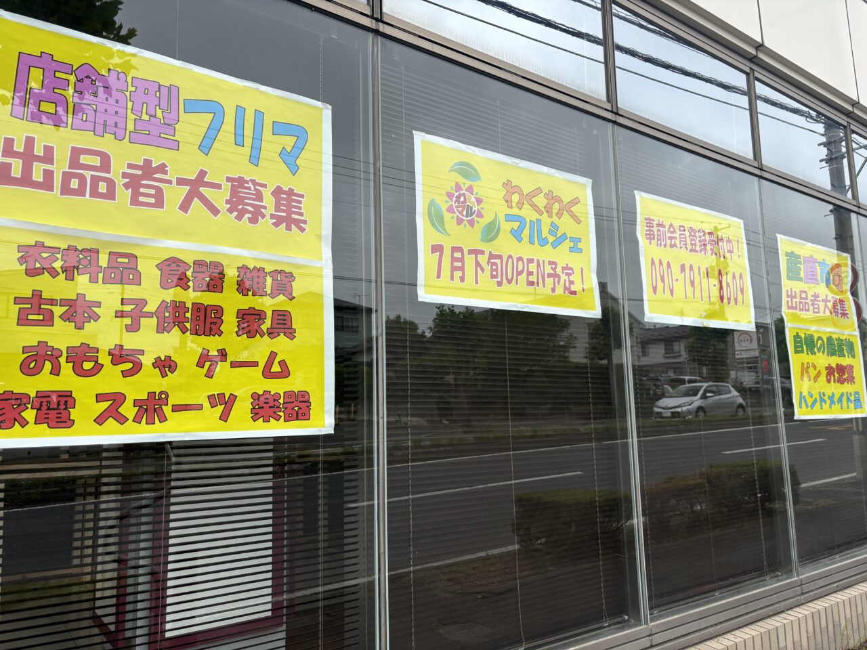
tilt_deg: +8.6
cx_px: 434
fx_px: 651
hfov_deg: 67.3
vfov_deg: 53.1
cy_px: 325
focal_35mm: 26
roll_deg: +1.5
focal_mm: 5.96
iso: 50
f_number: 1.6
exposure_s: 1/1848
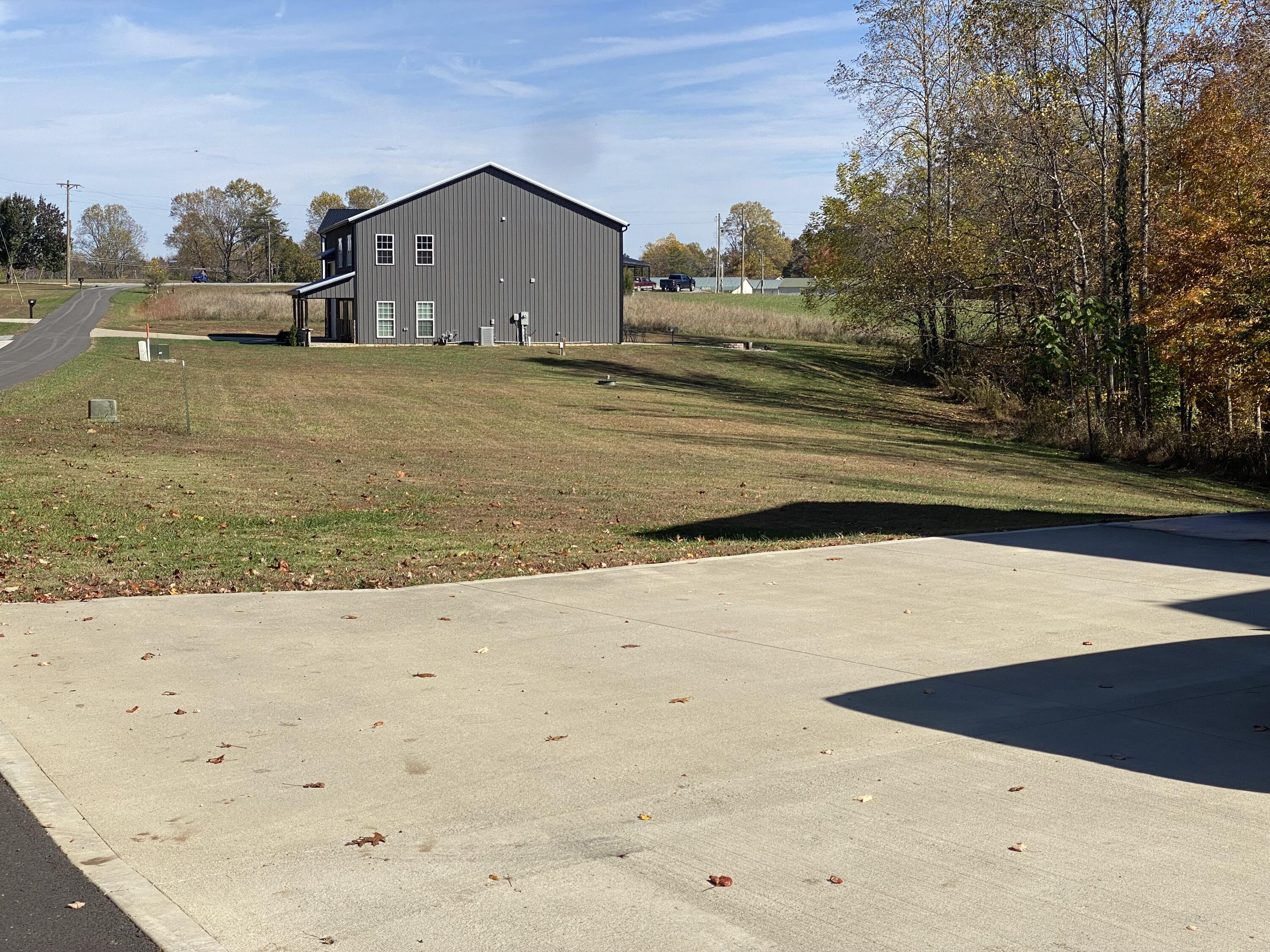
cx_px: 635
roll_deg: -0.7
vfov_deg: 28.0
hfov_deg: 36.8
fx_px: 1908
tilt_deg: -5.3
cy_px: 476
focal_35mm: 52
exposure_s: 1/1597
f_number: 2
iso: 20
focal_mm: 6
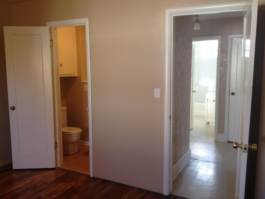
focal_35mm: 35
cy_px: 100
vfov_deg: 40.7
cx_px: 132
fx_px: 268
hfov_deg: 52.6
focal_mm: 4.28
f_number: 2.4
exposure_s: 1/25
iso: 50
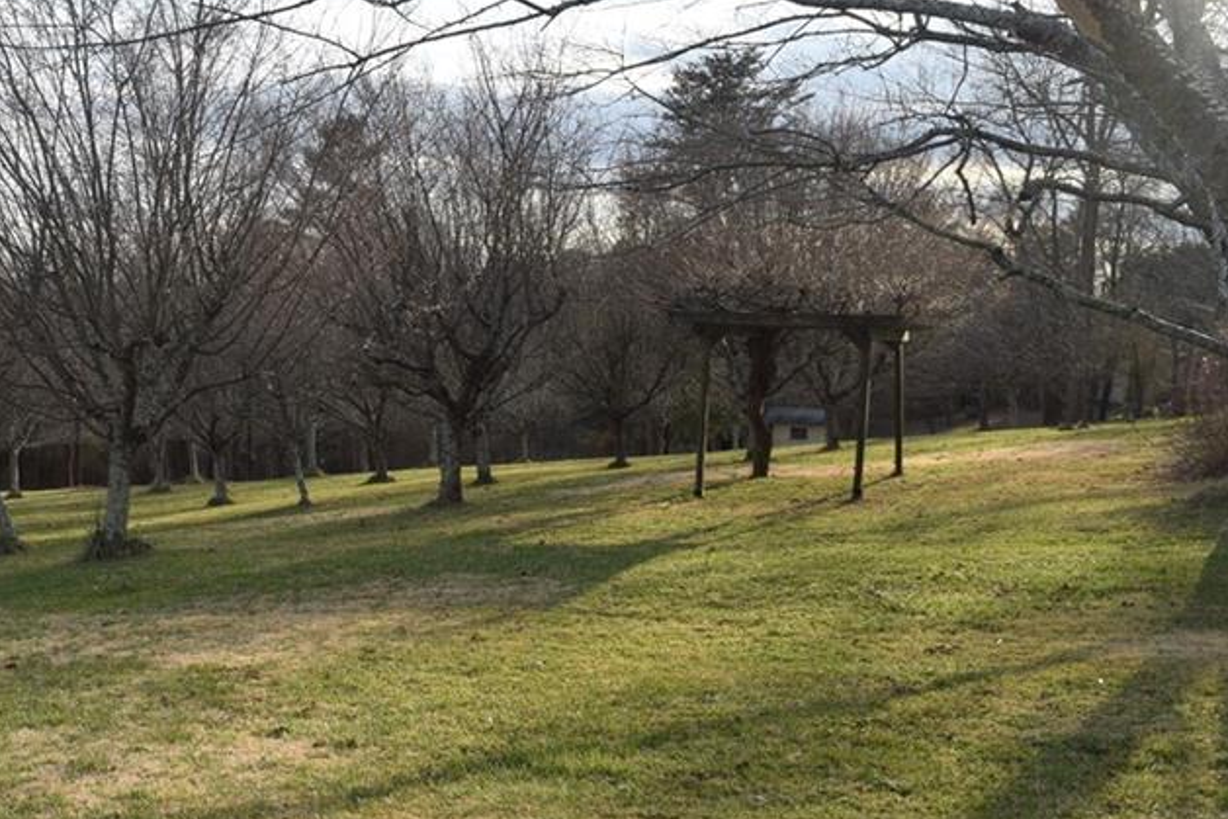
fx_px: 1501
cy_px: 399
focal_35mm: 44
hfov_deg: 42.4
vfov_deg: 30.5
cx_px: 233
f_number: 9
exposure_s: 1/320
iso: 200
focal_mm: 18
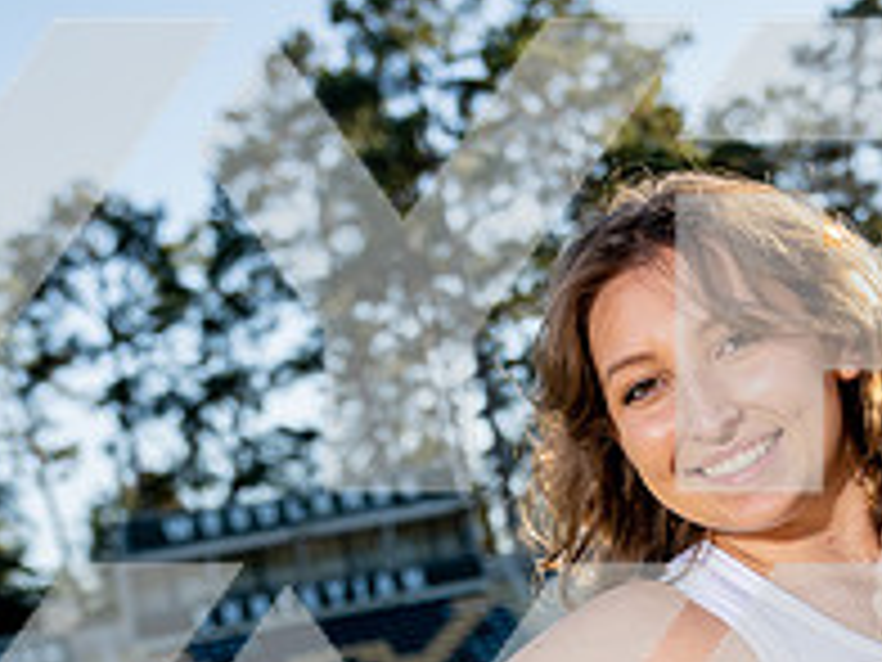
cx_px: 603
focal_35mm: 114
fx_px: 2905
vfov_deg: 12.7
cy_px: 804
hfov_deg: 17.2
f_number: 4
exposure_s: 1/250
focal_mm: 40
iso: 100
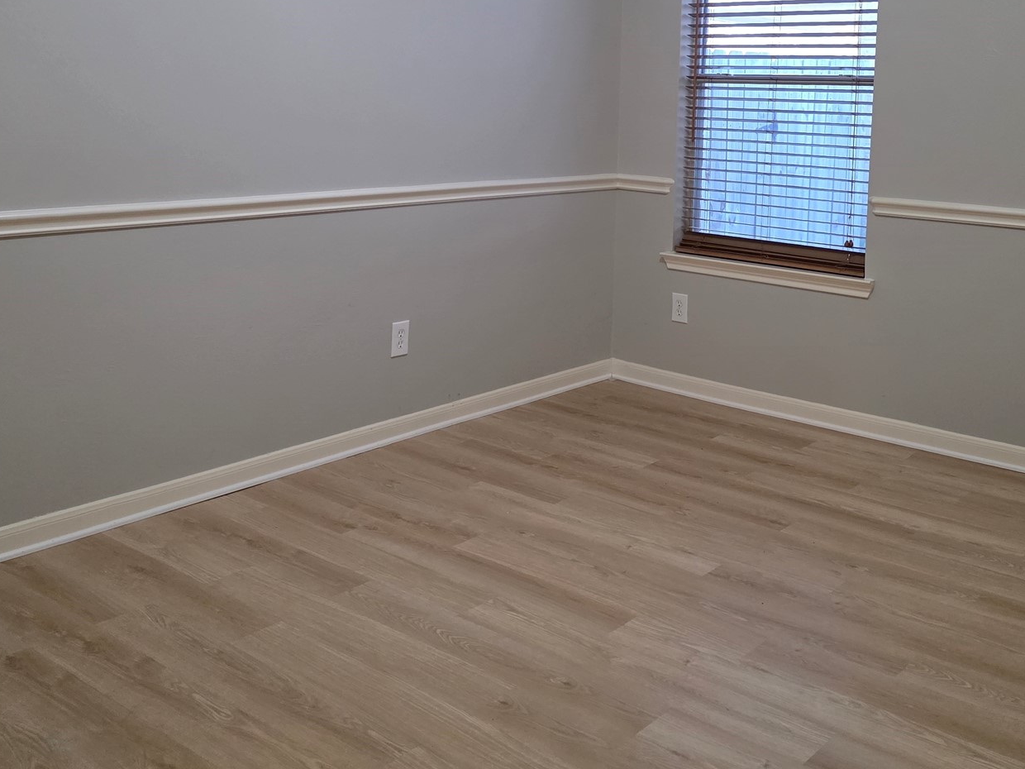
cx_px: 610
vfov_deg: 36.8
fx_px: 1125
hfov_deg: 48.7
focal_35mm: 38
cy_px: 187
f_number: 1.7
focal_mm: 6.3
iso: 640
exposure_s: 1/120
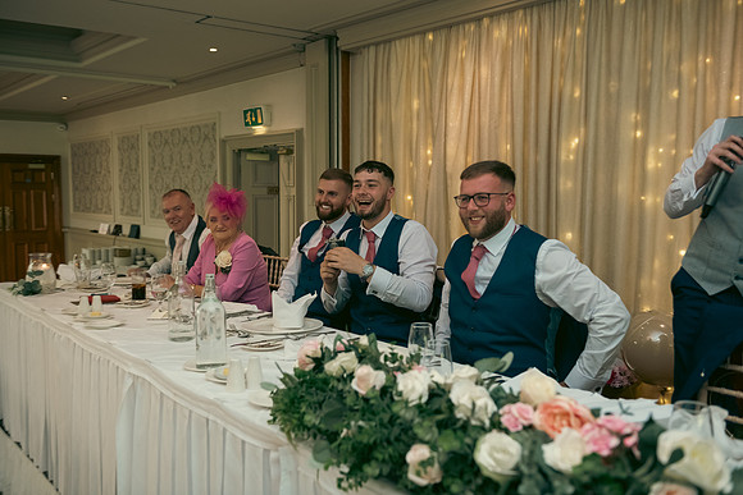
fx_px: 661
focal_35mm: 32
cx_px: 372
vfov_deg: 41.1
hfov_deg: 58.7
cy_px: 248
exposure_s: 1/160
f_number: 3.5
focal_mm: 32
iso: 800
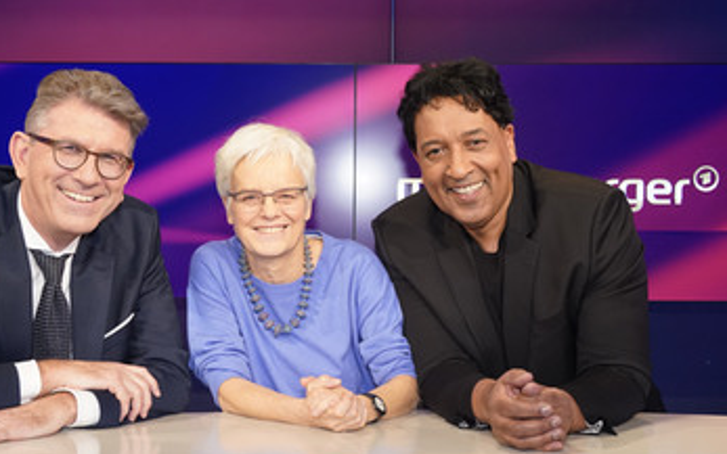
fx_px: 1050
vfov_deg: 24.3
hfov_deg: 37.9
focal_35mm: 53
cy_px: 295
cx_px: 261
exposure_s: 1/50
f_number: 5.6
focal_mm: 40
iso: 2000
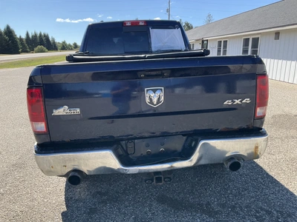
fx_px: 249
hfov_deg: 61.7
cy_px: 111
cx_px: 148
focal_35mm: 29
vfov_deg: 48.2
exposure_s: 1/781
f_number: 1.8
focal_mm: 3
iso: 25
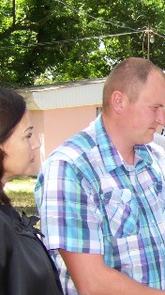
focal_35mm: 80
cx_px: 241
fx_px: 624
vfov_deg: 26.3
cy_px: 214
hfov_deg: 14.2
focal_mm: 5.85
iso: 64
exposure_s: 1/160
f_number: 2.8
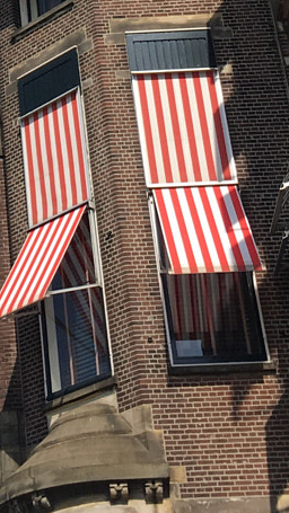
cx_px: -111
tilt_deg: +39.4
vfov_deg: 17.9
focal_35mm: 111
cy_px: -174
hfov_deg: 10.6
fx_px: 1512
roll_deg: +1.2
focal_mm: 4.15
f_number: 2.2
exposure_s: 1/1603
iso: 25
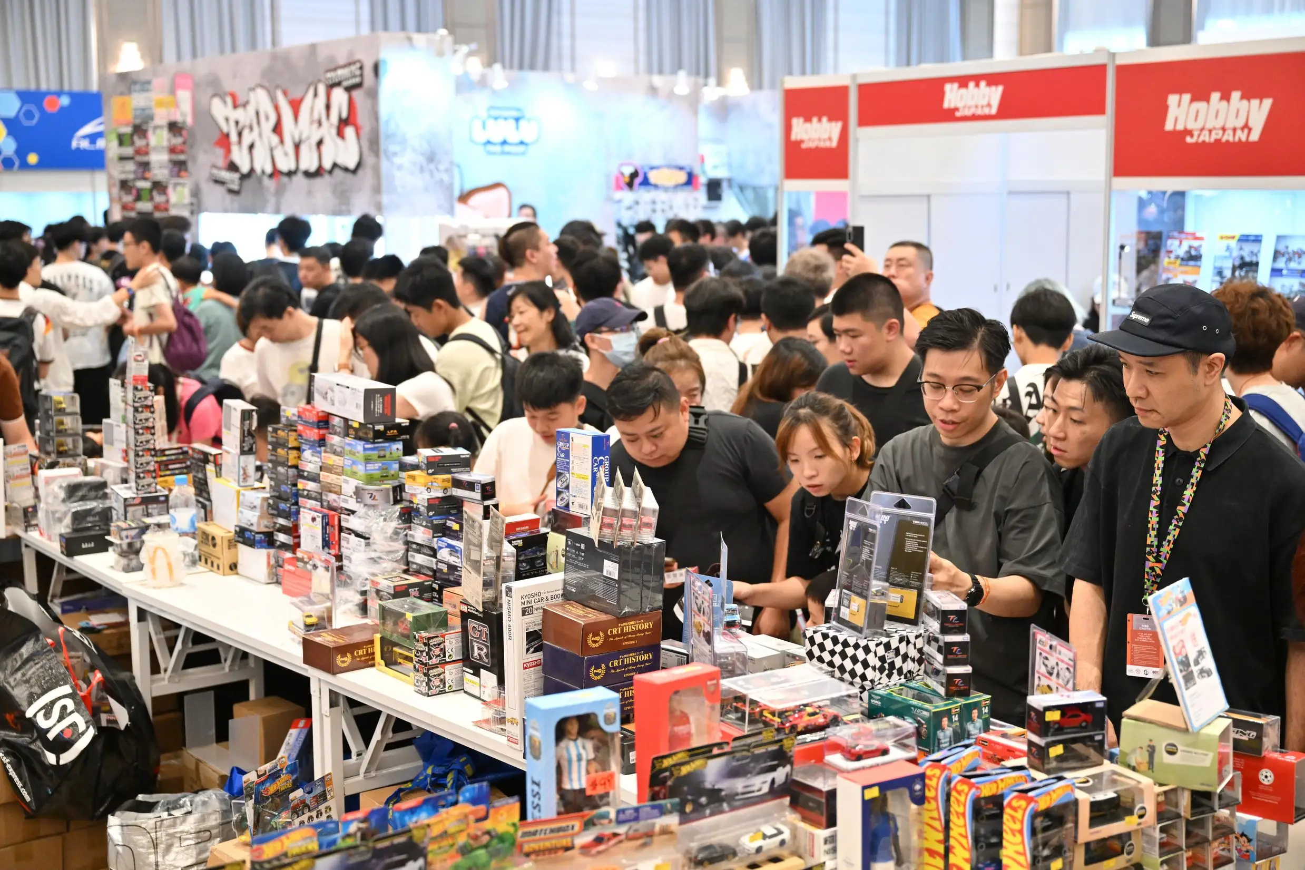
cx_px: 652
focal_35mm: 48
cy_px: 435
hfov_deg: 41.1
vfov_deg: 28.1
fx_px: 1740
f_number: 3.5
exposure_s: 1/160
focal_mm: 48
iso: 3200
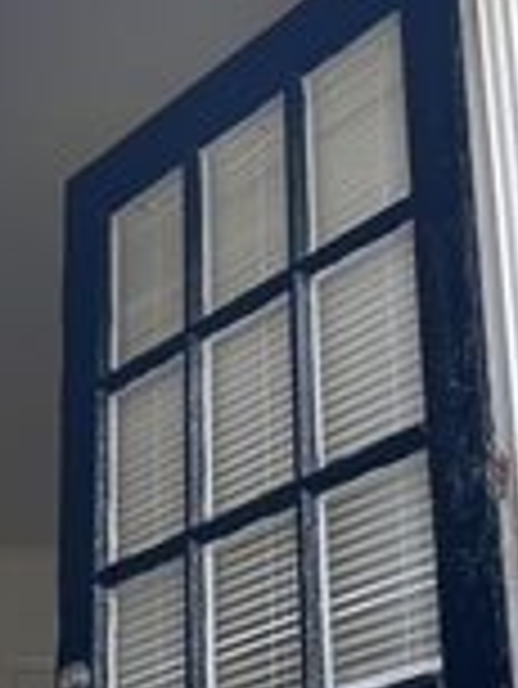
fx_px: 1694
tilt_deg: +20.9
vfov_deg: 22.7
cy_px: 549
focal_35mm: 85
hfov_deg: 17.3
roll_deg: -0.6
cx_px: 106
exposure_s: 1/561
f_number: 1.6
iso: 32
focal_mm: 5.1
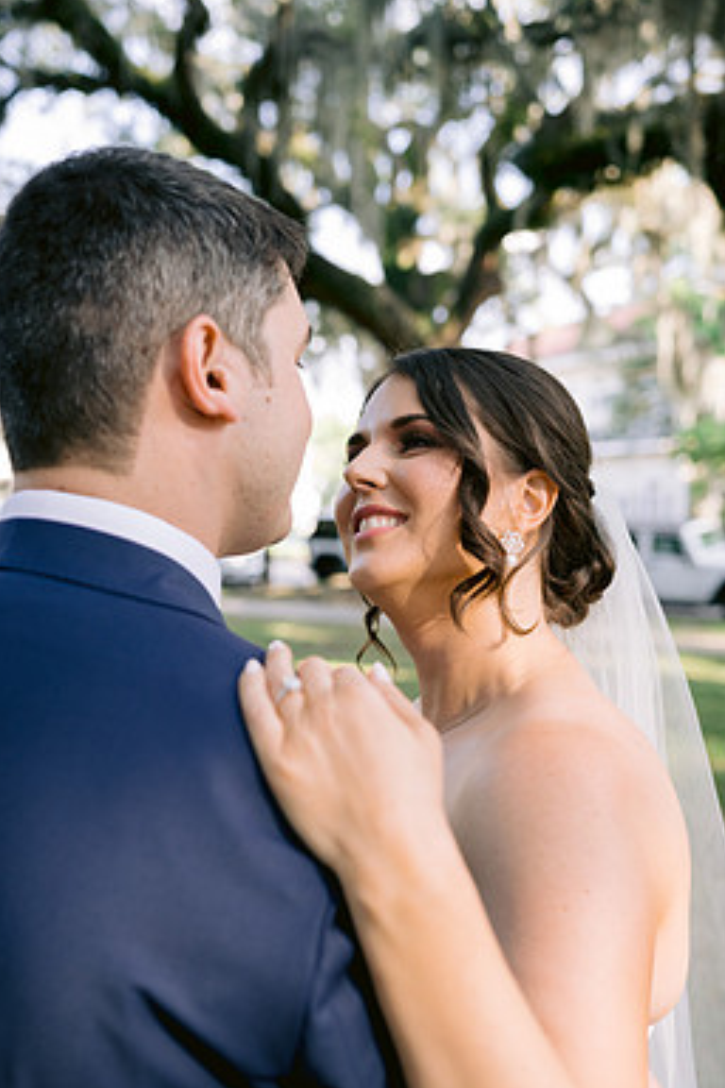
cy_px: 575
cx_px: 312
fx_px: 1238
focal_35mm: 41
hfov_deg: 32.6
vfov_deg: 47.4
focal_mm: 35
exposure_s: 1/250
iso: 250
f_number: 2.8
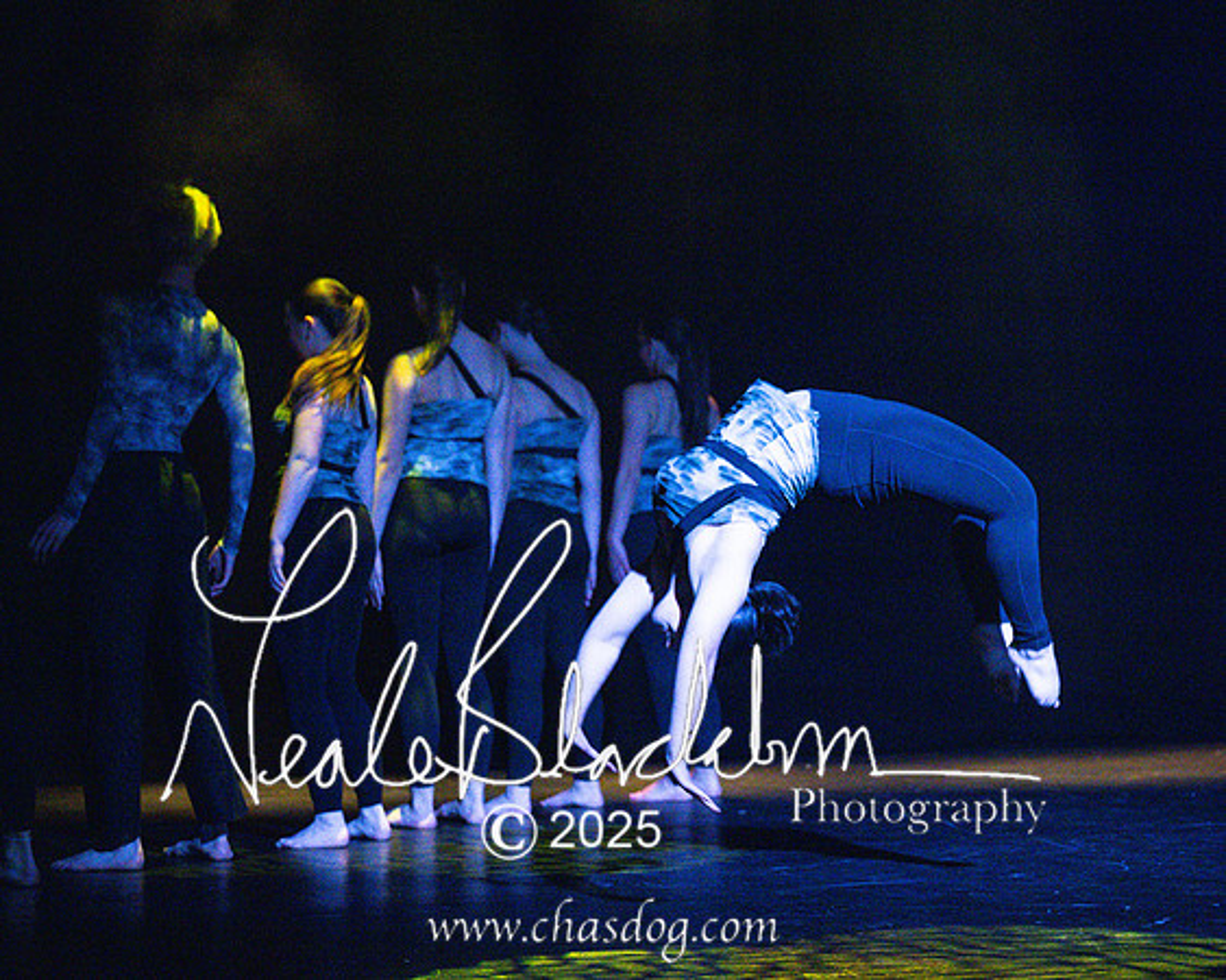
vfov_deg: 17.6
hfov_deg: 21.9
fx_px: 3166
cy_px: 505
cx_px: 717
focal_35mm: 87
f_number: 2.8
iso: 6400
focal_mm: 70
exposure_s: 1/500
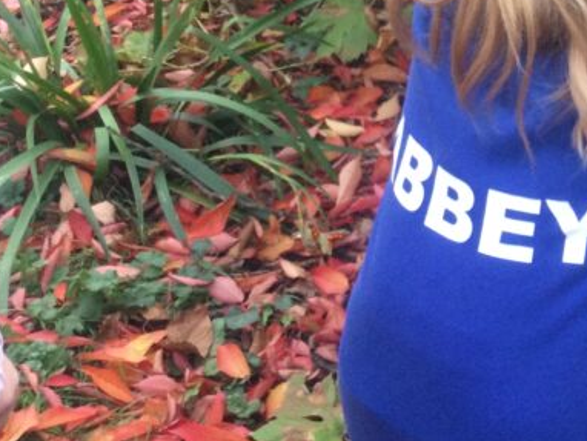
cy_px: -72
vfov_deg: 17.1
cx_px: 770
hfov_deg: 21.3
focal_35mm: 83
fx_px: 1408
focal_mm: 3.3
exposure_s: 1/33
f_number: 2.4
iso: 80
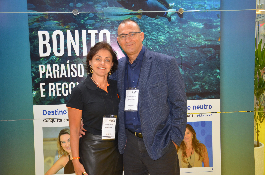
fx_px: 287
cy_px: 88
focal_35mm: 39
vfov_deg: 34.1
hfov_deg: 49.6
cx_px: 132
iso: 800
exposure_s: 1/60
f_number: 3.8
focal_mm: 26
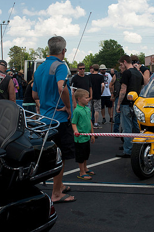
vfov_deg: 32.9
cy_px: 117
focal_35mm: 61
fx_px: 392
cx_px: 111
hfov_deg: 22.1
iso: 200
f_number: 9
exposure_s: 1/320
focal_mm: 40
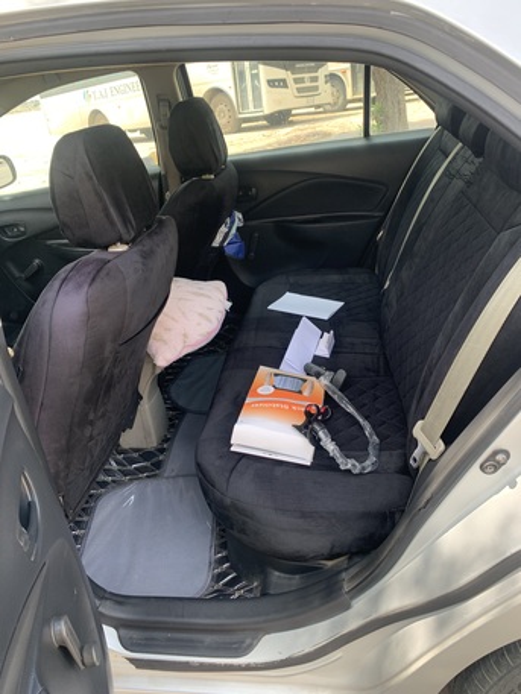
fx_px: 522
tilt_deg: -26.1
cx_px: 260
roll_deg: +8.4
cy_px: 347
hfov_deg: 53.1
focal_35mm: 26
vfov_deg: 67.3
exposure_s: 1/122
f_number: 1.8
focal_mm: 4.25
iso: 25
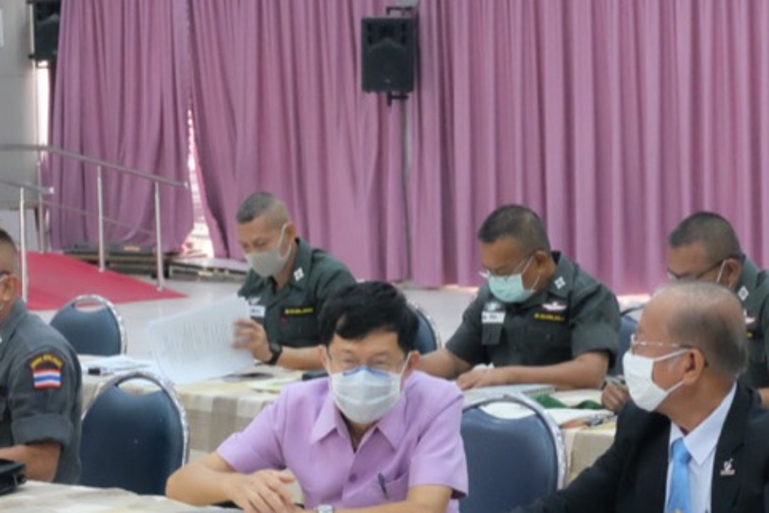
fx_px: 2329
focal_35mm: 109
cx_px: 483
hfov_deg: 18.7
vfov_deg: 12.6
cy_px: 306
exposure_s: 1/80
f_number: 5
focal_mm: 34
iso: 6400
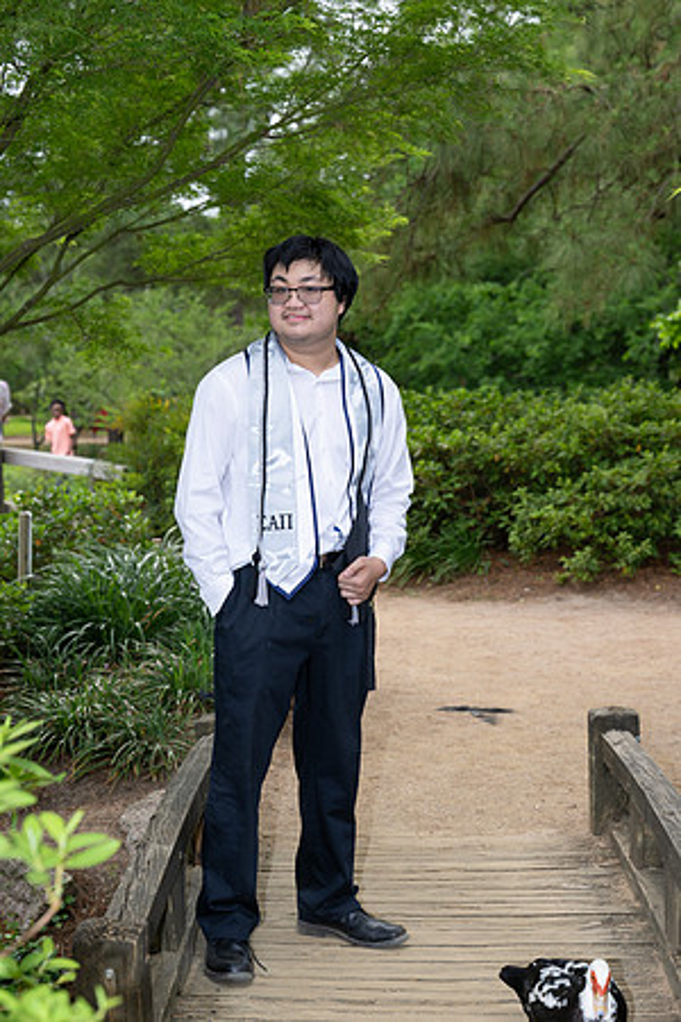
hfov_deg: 19.5
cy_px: 511
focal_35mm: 70
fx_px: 1986
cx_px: 340
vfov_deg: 28.8
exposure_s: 1/200
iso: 200
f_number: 5.6
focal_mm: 70
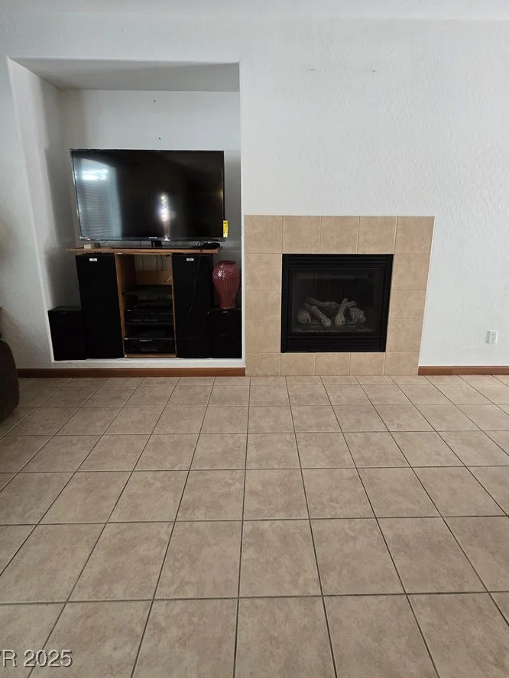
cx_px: 262
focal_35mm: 15
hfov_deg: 81.8
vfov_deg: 97.4
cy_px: 289
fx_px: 294
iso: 500
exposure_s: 1/60
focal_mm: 2.2
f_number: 2.2
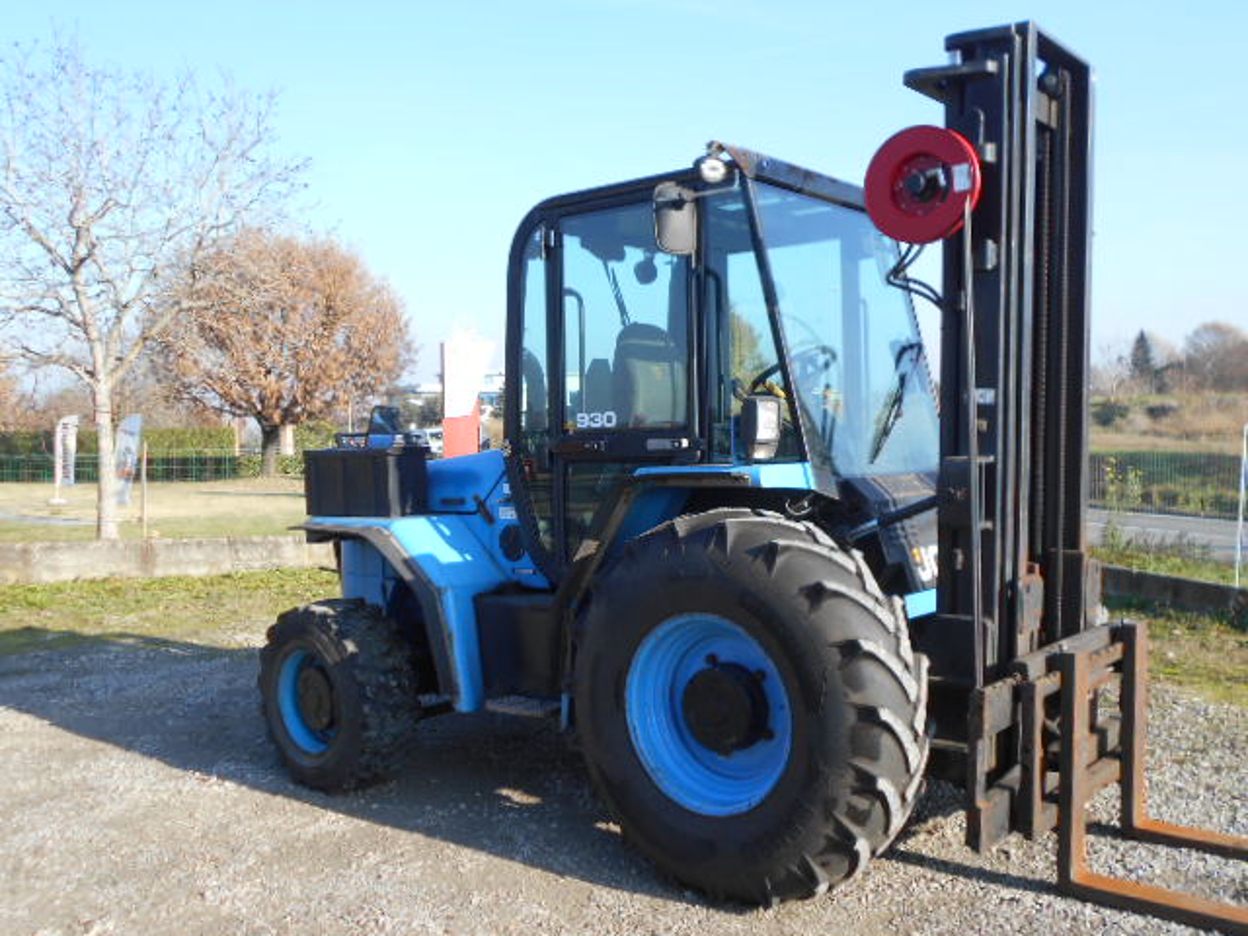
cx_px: 624
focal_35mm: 34
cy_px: 468
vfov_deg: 41.8
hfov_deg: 54.0
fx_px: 1226
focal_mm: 5.8
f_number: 3.6
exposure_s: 1/320
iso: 80
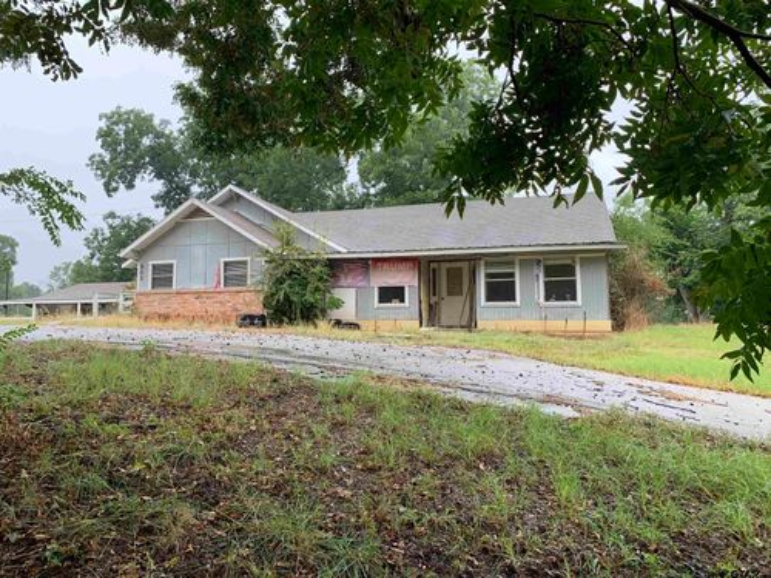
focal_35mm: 26
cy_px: 289
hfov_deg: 67.3
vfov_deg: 53.1
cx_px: 386
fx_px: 579
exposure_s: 1/121
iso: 64
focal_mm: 4.25
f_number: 1.8
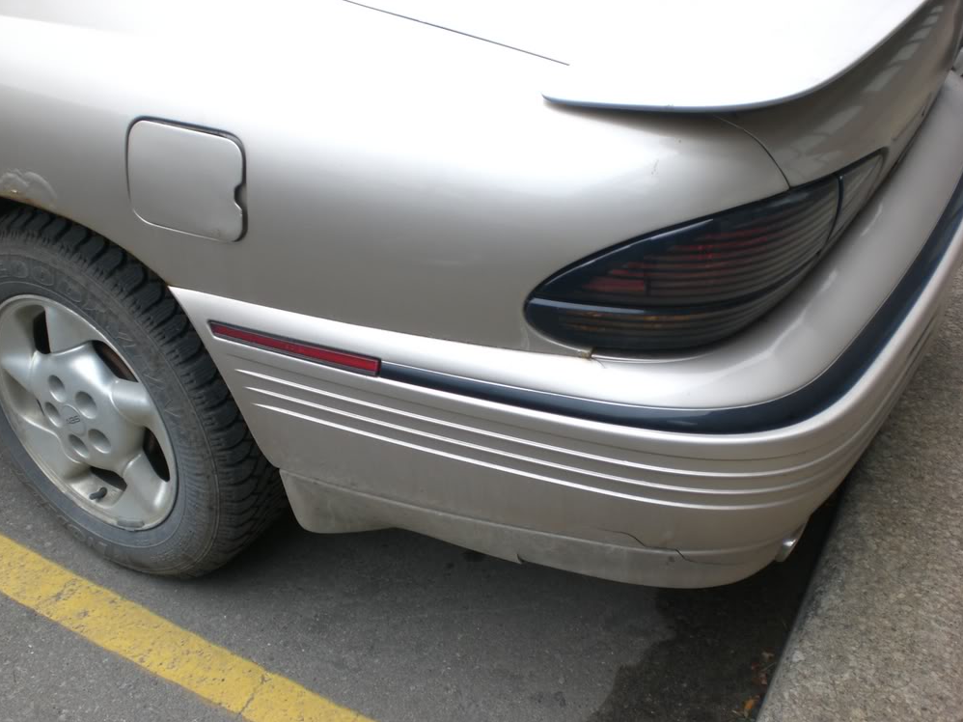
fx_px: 1085
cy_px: 369
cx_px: 474
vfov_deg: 36.8
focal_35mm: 39
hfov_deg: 47.9
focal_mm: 6.3
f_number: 3.1
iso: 50
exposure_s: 1/160
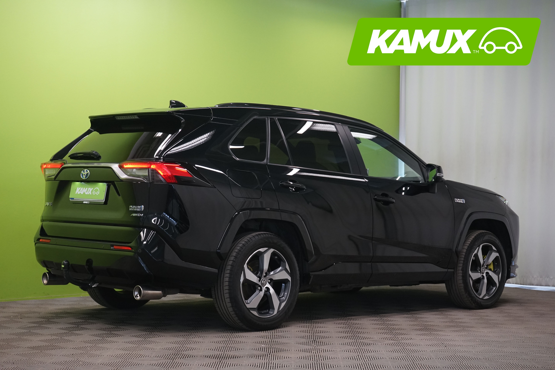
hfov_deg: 30.5
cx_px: 278
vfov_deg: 20.6
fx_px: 1017
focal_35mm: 66
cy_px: 185
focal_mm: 66
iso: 1600
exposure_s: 1/25
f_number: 8
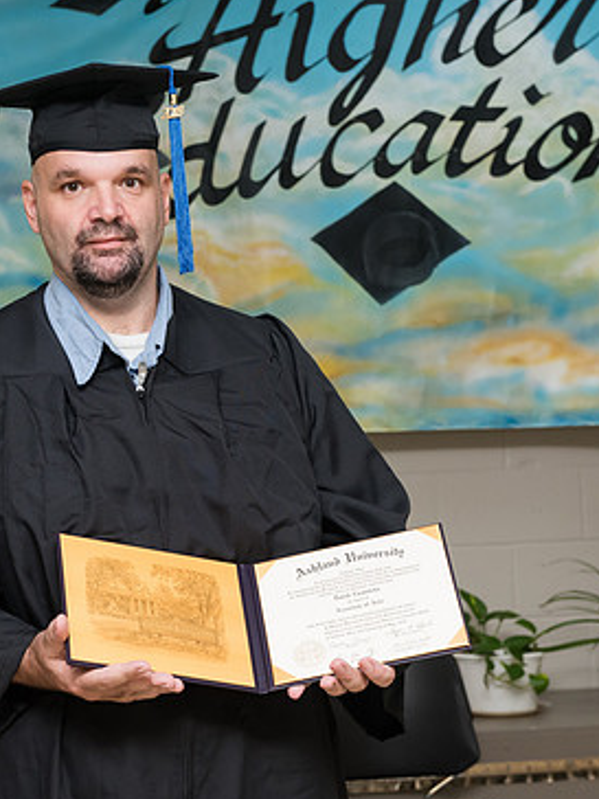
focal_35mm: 92
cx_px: 178
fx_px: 2123
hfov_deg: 16.0
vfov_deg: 21.3
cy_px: 394
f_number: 6.3
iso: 1600
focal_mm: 60
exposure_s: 1/160
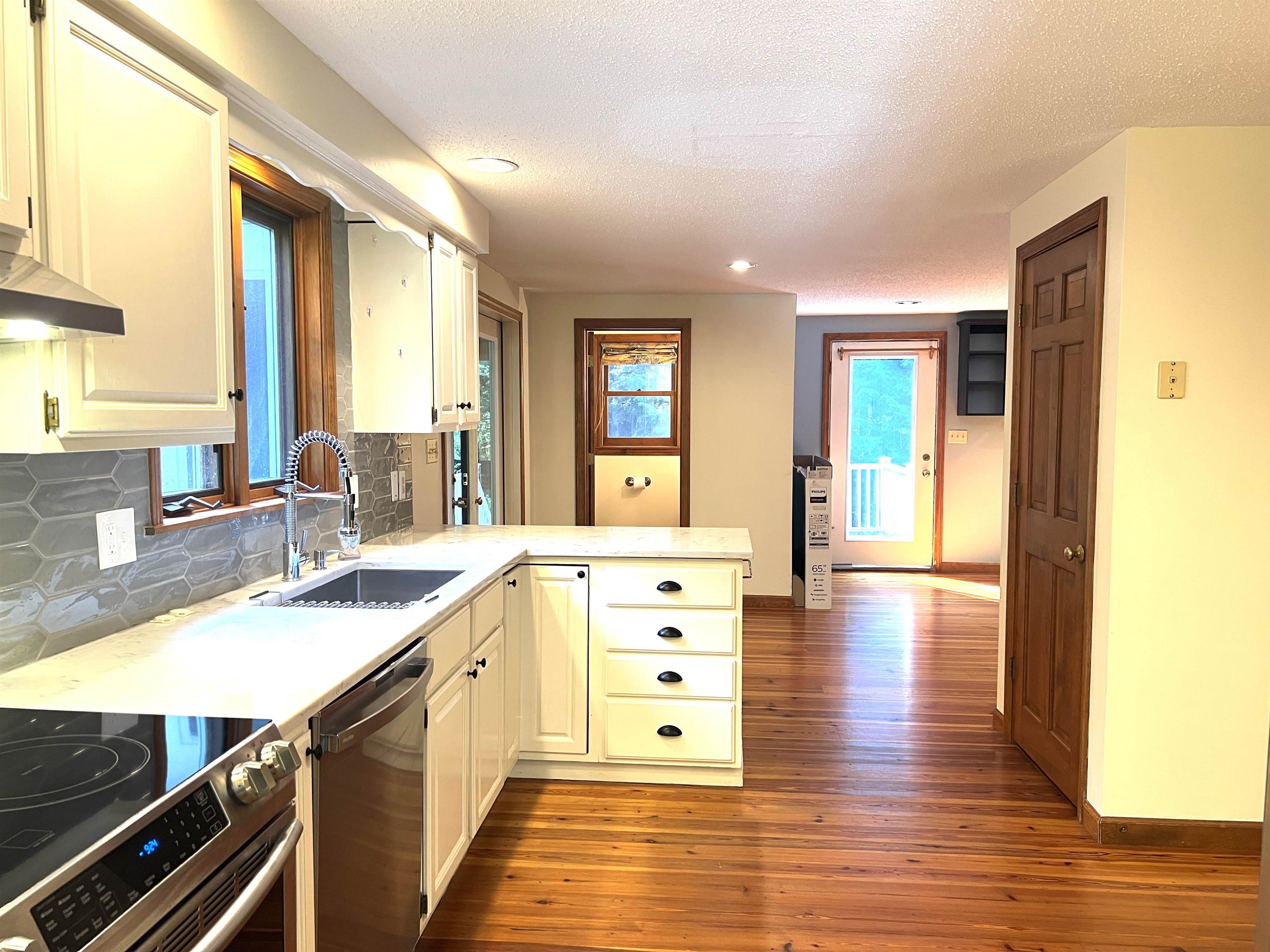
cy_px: 476
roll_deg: +0.3
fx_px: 954
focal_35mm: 26
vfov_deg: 53.1
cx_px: 635
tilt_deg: -3.8
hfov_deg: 67.3
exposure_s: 1/60
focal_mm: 5.7
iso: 80
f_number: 1.5
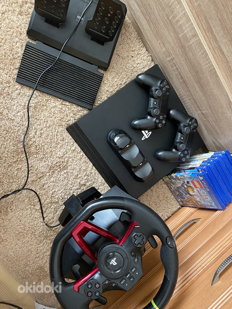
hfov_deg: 53.1
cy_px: 154
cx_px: 116
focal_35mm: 26
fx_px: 232
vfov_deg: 67.3
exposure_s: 1/51
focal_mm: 4.25
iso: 500
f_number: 1.8
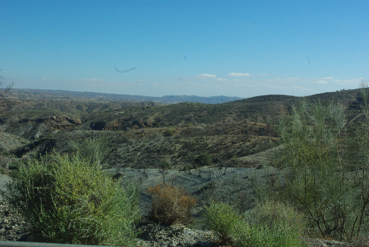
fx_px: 503
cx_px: 184
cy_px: 124
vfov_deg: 27.6
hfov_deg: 40.3
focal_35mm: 49
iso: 400
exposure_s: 1/350
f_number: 13
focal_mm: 32.5
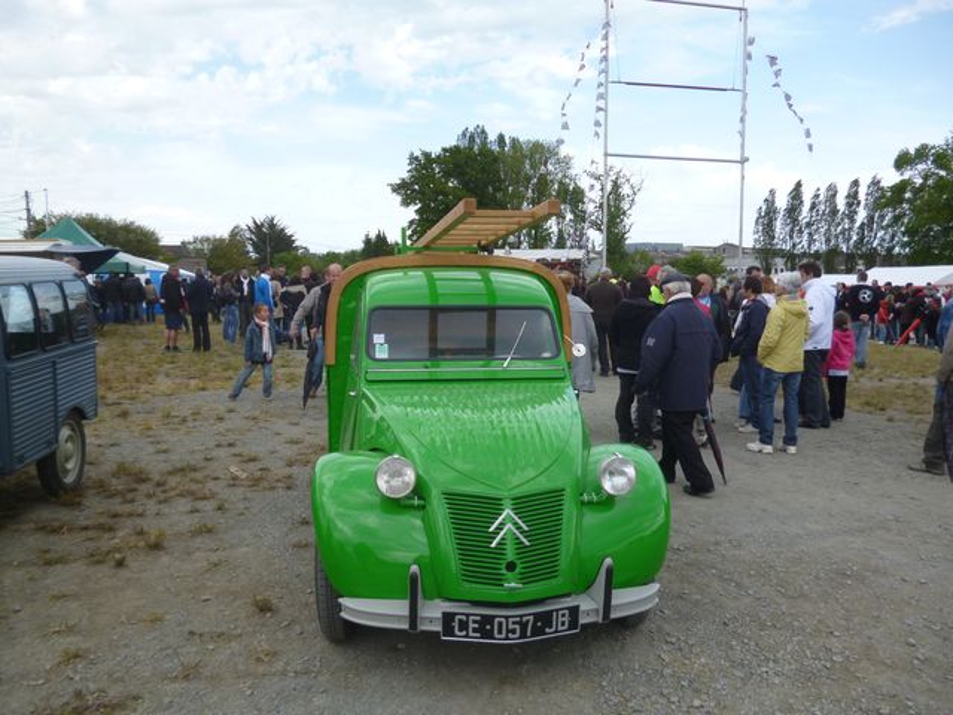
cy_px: 358
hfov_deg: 63.4
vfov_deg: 49.7
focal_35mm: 28
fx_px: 771
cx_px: 476
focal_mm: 5
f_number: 3.1
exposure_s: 1/400
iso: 100
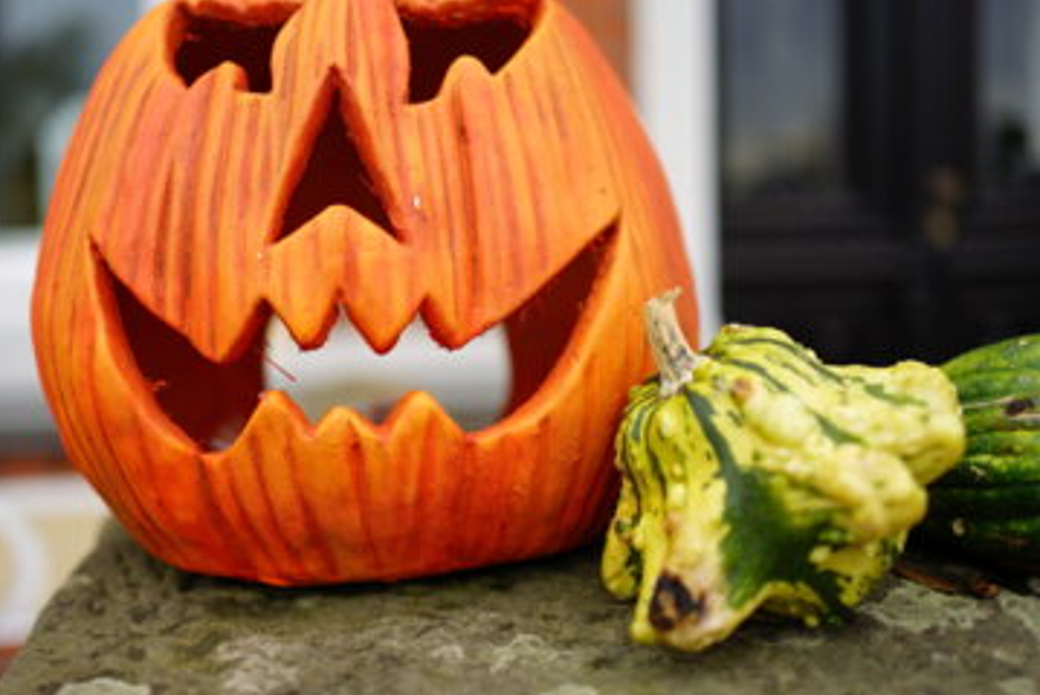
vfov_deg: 34.2
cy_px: 314
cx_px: 466
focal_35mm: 39
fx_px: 1128
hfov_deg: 49.4
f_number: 2
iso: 50
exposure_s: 1/200
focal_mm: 35
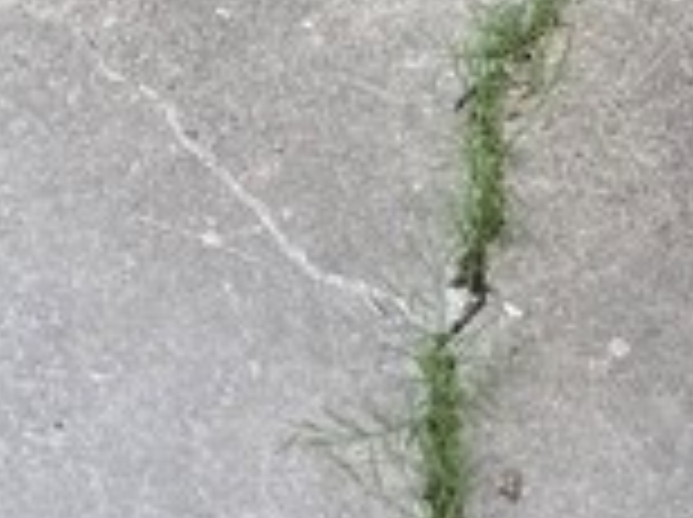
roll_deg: +1.5
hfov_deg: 11.9
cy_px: -1185
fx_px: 3198
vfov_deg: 7.7
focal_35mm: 160
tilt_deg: -17.1
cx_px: -261
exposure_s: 1/1385
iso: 80
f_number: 1.78
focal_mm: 6.76
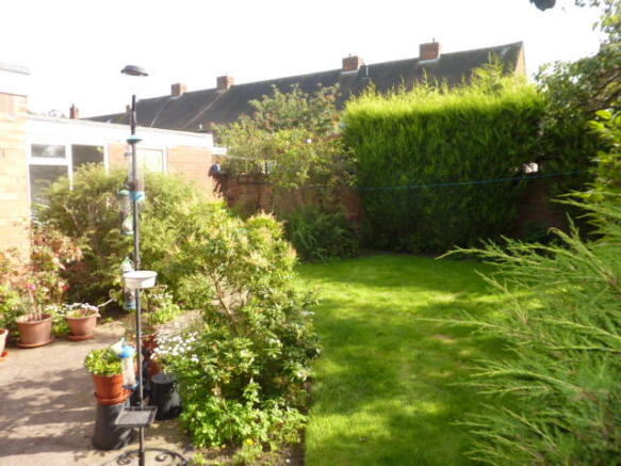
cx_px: 310
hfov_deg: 69.4
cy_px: 233
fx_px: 448
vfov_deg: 54.9
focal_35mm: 25
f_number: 4
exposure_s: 1/160
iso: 100
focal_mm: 4.1
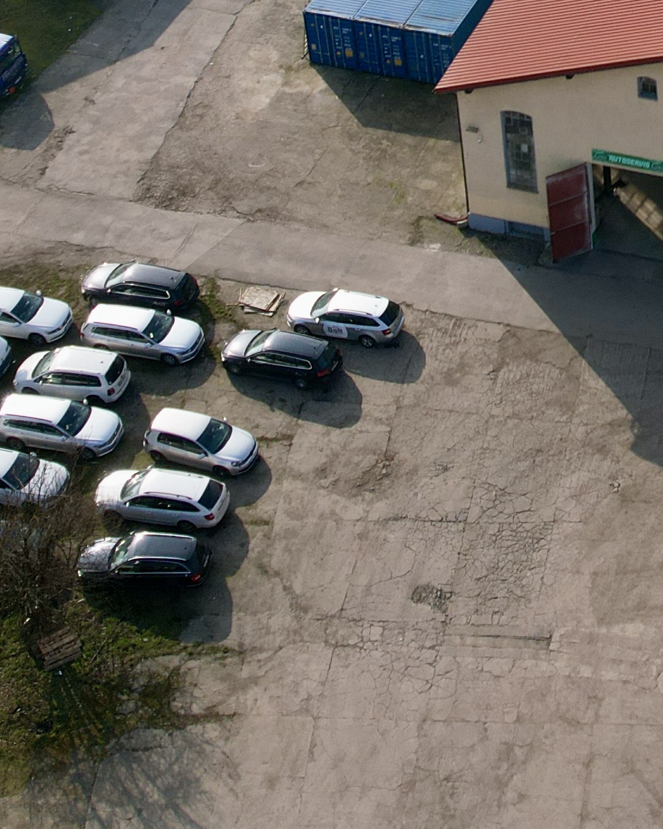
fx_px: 1987
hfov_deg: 18.1
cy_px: -87
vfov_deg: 22.2
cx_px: 769
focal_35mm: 81
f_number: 2.8
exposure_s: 1/640
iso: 110
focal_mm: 8.38
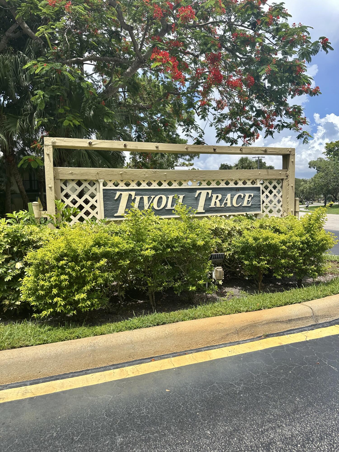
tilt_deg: -3.4
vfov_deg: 71.6
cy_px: 226
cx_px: 170
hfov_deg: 56.8
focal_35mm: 24
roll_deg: +0.2
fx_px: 313
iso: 80
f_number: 1.78
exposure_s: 1/3861
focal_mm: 6.86
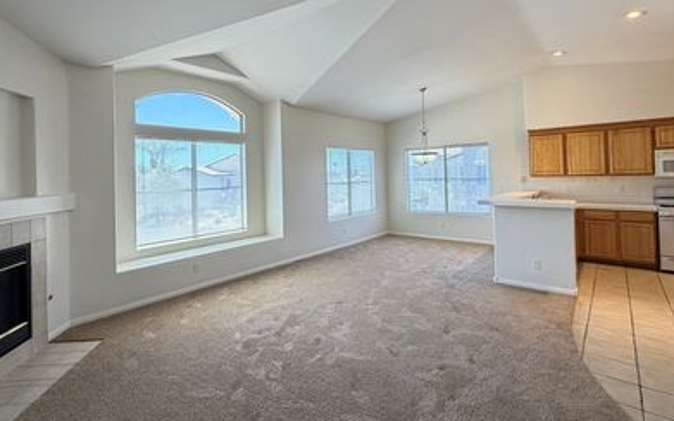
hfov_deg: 87.8
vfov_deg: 61.7
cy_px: 170
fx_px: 349
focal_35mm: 19
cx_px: 309
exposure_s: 1/120
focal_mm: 2.22
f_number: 2.2
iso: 320
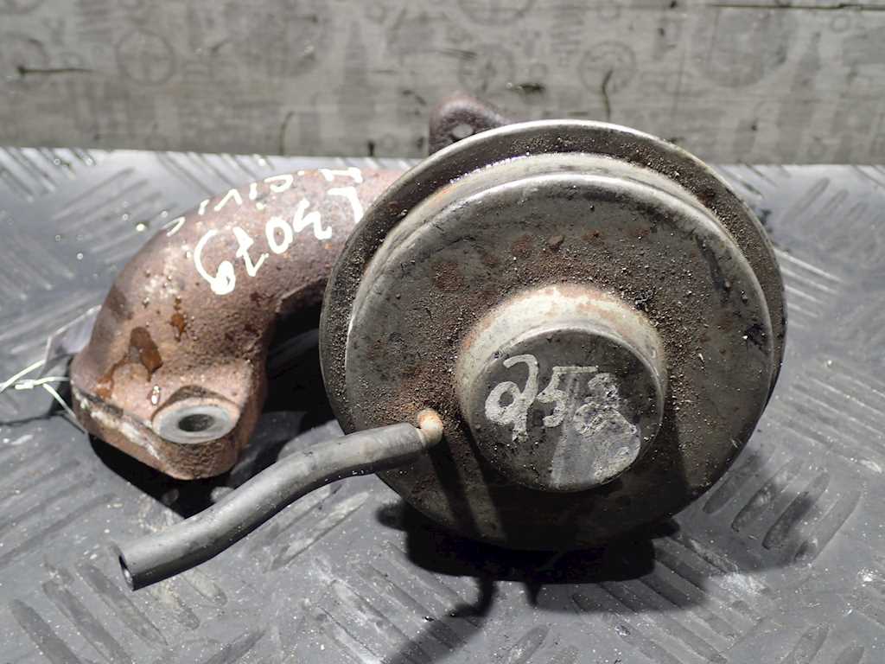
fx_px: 1023
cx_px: 442
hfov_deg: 46.8
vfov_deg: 36.0
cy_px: 332
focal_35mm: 40
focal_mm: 7.34
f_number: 2.8
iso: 200
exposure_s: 1/50
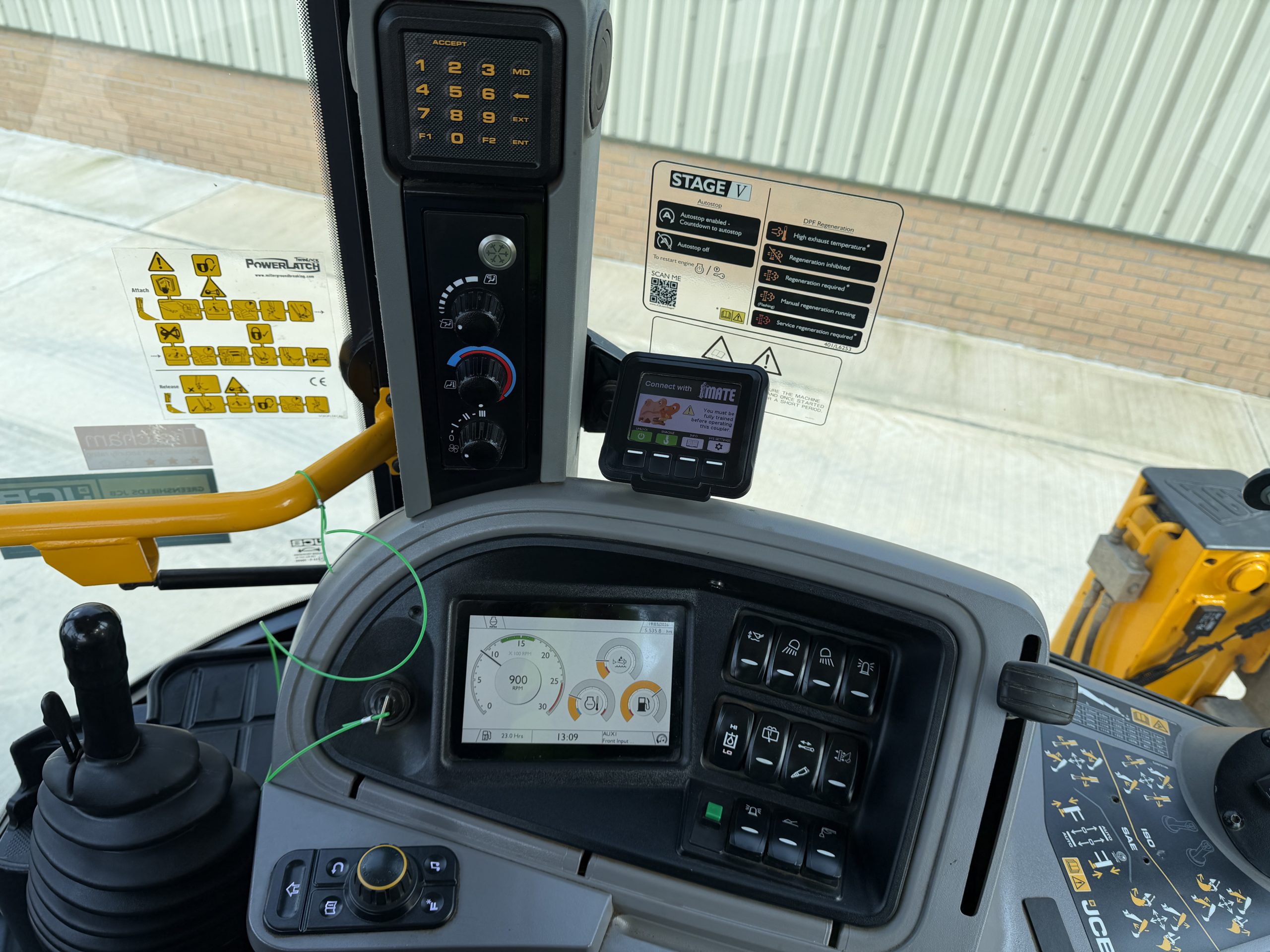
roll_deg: -6.4
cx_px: 635
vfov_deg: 56.8
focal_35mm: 24
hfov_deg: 71.6
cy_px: 476
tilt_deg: -36.4
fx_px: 881
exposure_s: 1/1075
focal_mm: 6.76
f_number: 1.78
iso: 80
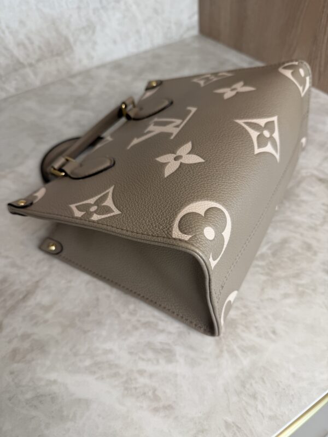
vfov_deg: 71.6
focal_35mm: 24
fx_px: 303
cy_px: 218
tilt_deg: -49.3
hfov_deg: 56.8
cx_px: 164
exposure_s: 1/134
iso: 50
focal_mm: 6.76
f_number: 1.78
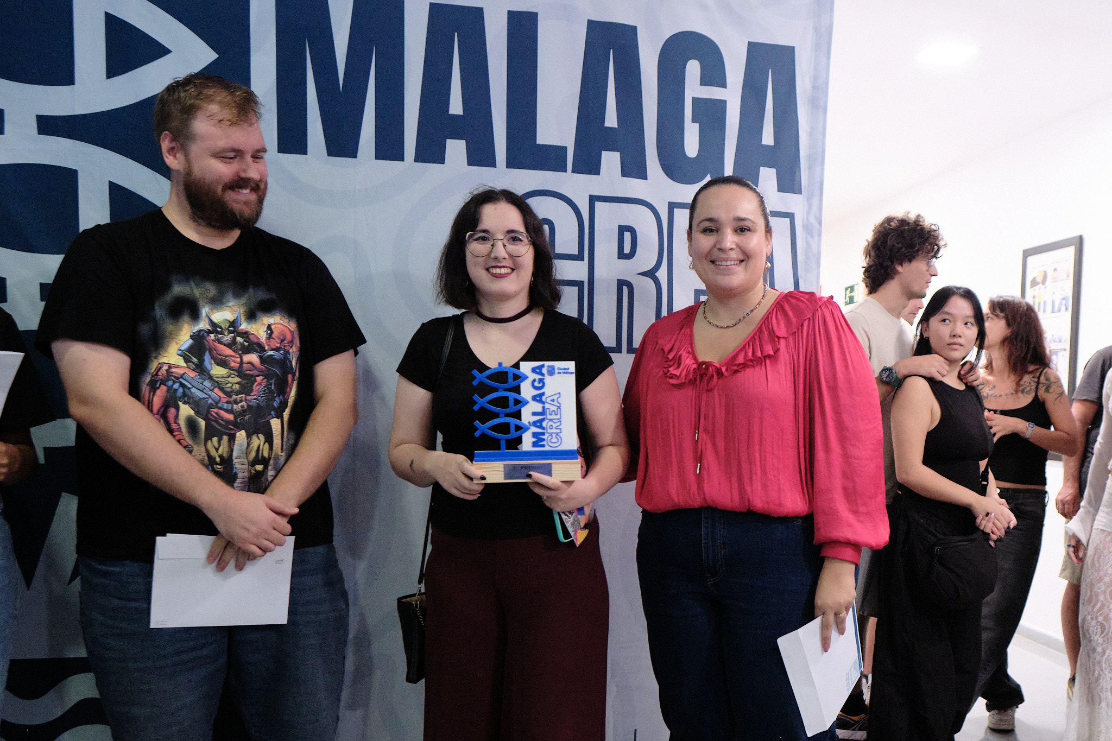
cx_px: 556
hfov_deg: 73.7
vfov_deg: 53.1
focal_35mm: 24
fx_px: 741
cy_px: 370
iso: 5000
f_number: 2.8
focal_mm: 16
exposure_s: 1/250
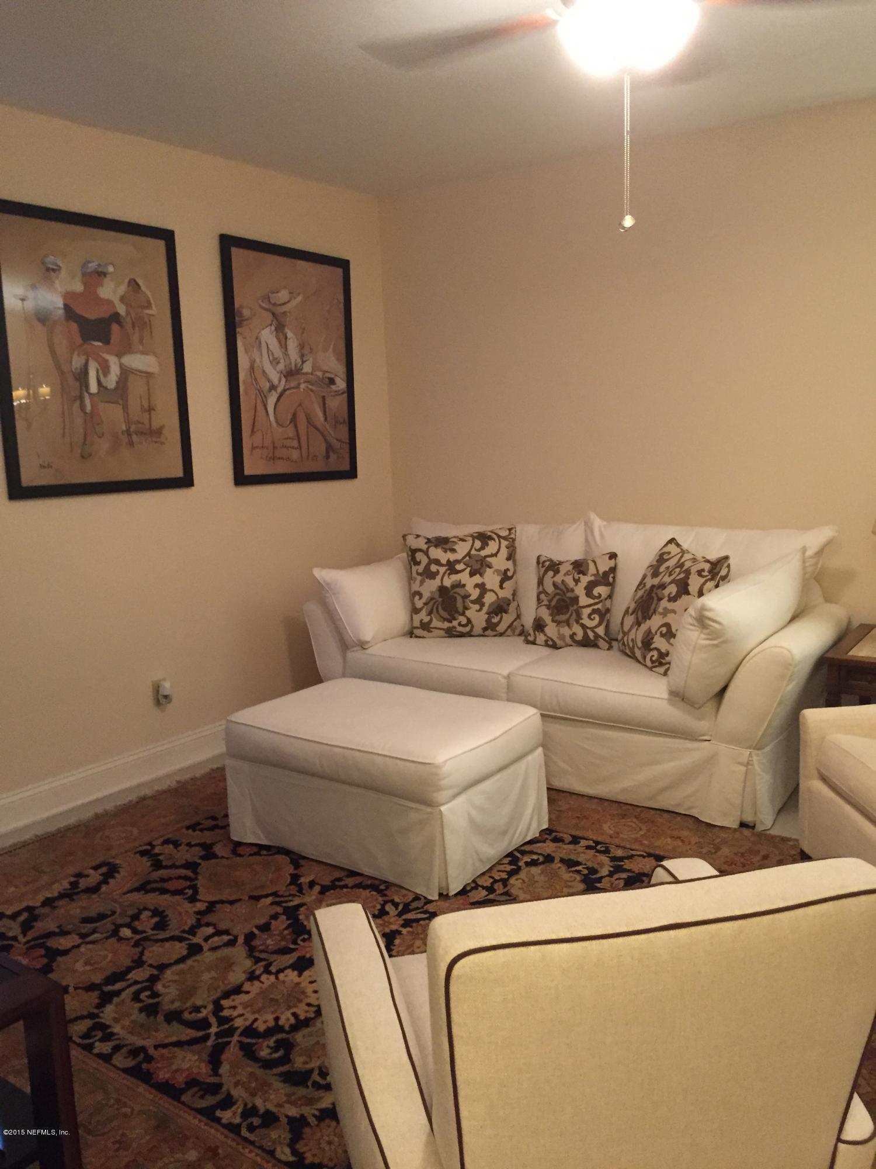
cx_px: 438
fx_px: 979
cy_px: 584
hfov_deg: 48.2
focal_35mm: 29
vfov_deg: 61.7
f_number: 2.2
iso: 250
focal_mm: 4.15
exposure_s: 1/20
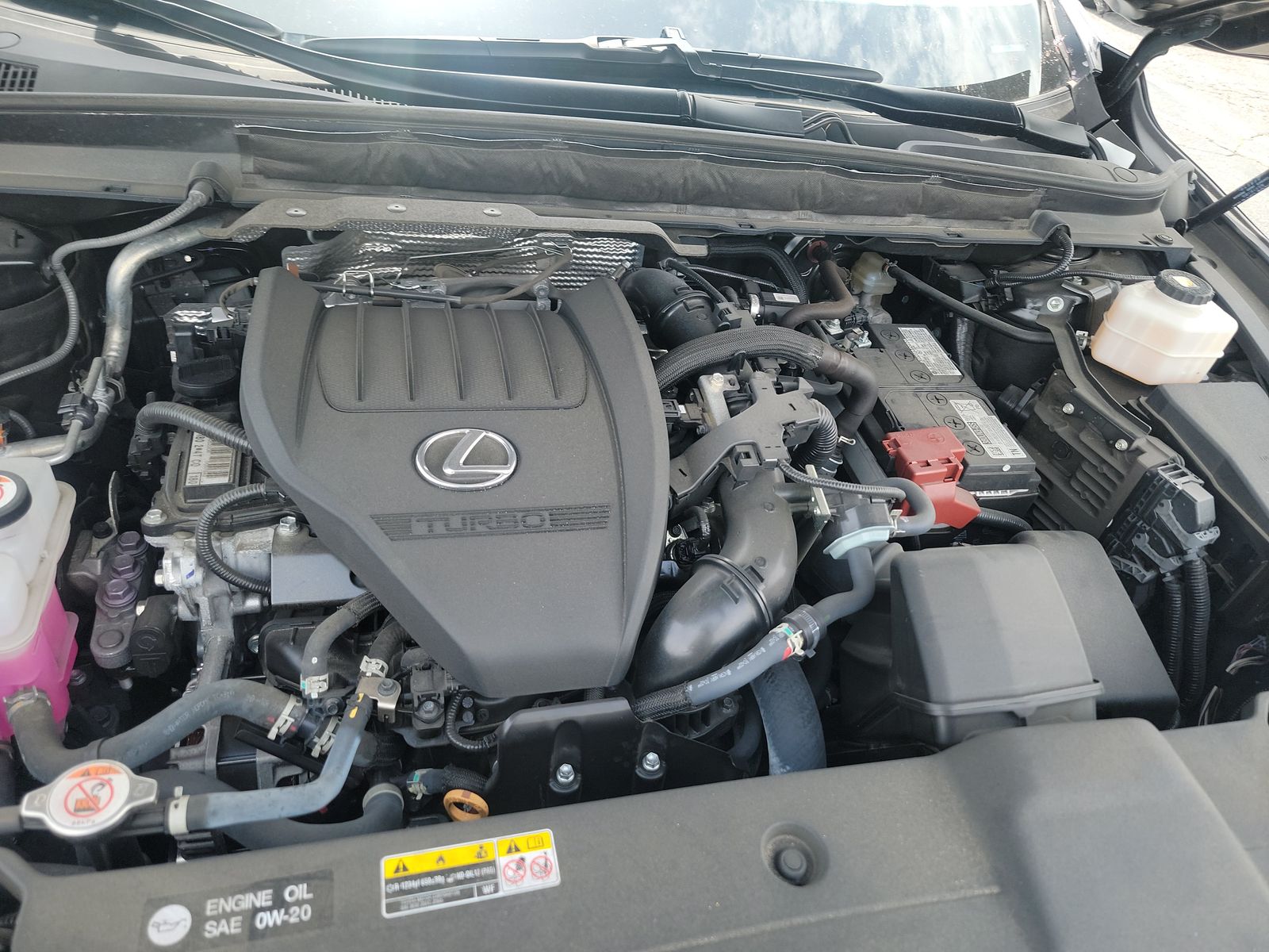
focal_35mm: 24
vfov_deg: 56.8
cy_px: 476
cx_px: 634
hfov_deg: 71.6
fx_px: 880
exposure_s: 1/119
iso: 55
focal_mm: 6.7
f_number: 1.8
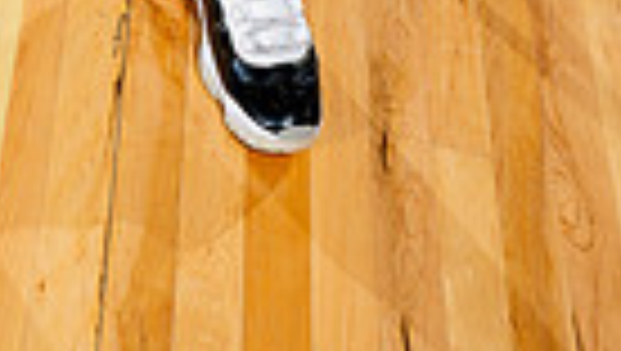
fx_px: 1912
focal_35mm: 116
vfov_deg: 9.1
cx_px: 122
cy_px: -590
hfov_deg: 18.3
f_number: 5.6
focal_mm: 34
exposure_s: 1/250
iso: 200
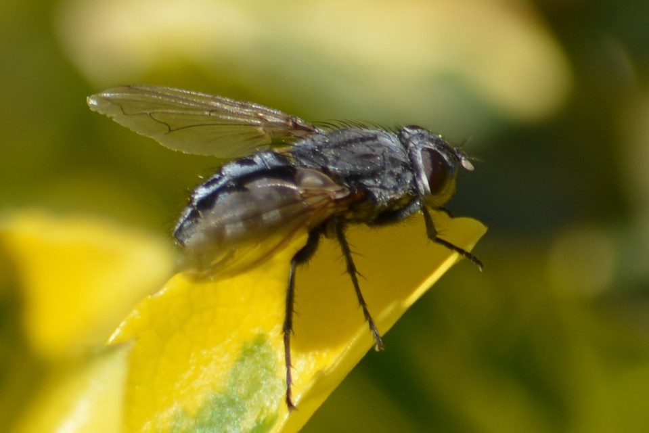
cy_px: 216
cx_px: 324
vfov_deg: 3.8
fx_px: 6492
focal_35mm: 360
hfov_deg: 5.7
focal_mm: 240
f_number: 8
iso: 100
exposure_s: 1/250
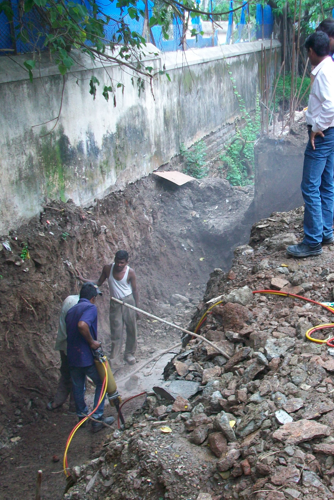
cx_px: 279
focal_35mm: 45
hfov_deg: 29.0
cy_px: 253
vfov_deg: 43.6
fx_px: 626
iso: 64
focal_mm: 5.7
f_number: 2.8
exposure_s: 1/100
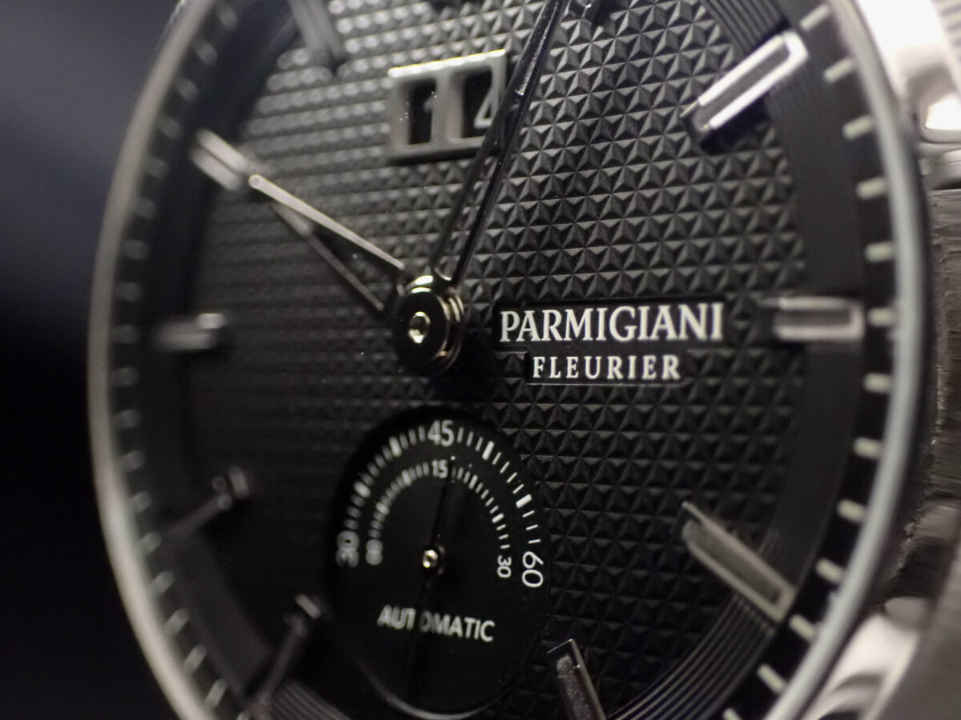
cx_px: 480
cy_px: 360
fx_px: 1388
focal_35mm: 50
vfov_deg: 29.1
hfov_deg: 38.2
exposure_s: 1/25
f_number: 3.2
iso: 1600
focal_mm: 9.01
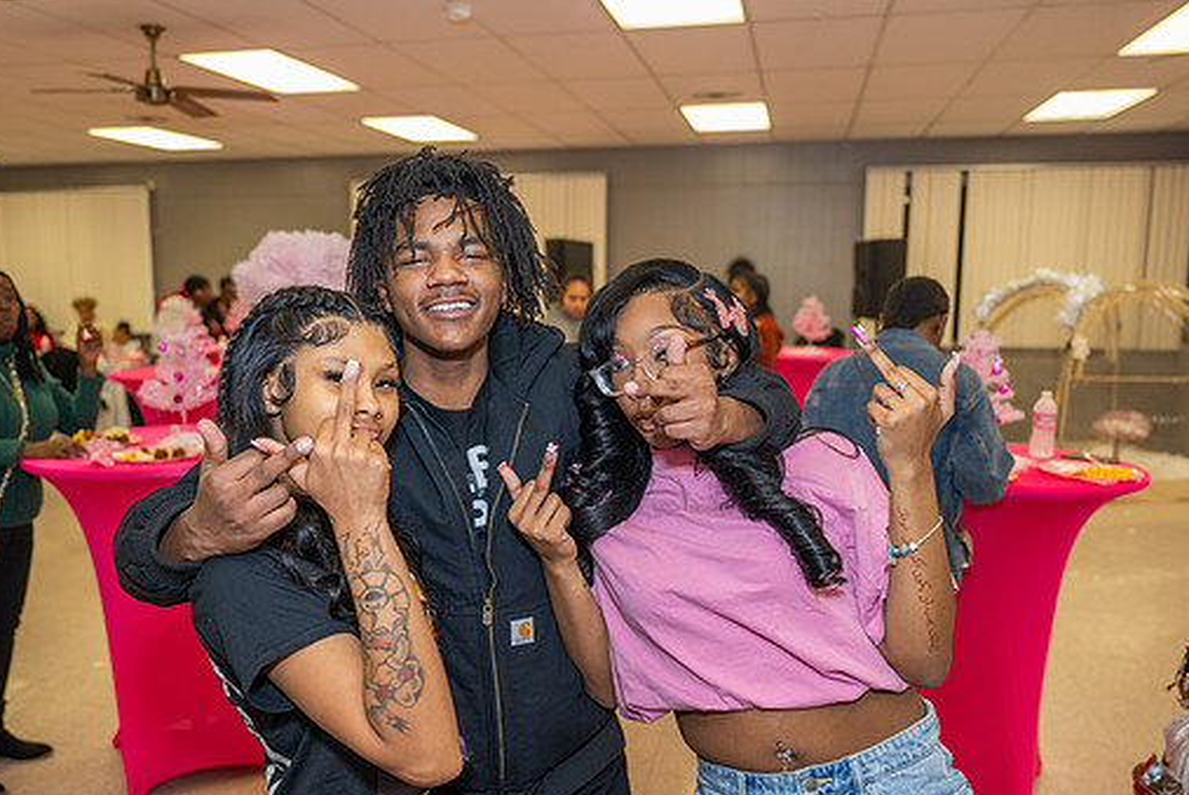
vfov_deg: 41.2
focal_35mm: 32
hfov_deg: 58.6
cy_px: 416
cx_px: 537
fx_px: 1058
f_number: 2.8
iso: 500
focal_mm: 28
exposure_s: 1/200
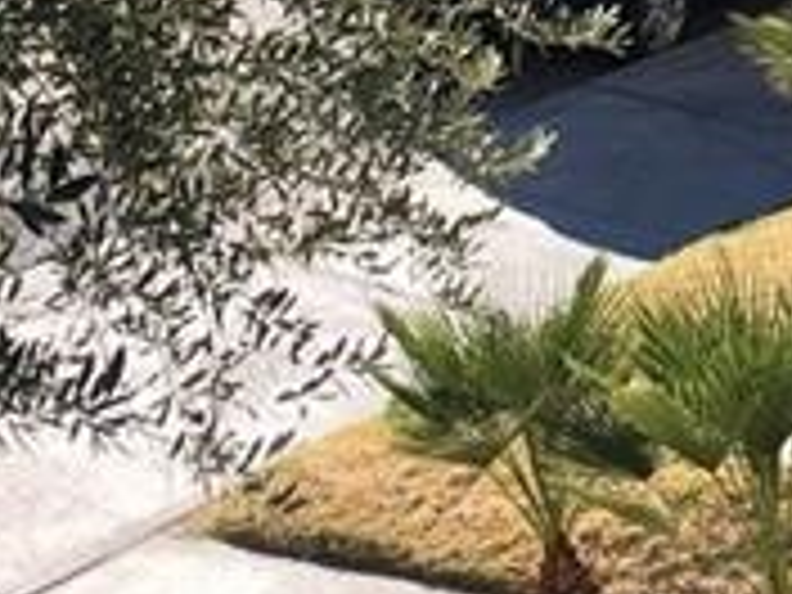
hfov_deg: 14.9
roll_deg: -3.5
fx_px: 3020
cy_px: -374
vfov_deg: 10.7
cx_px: 468
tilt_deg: -4.2
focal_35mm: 132
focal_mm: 4.15
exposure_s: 1/646
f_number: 2.2
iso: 25
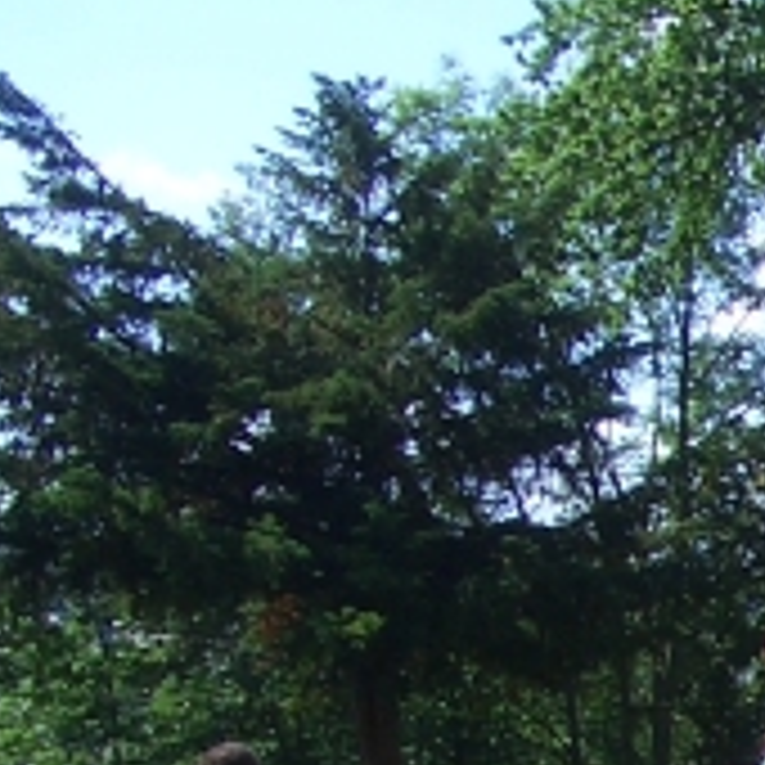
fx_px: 3650
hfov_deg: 10.6
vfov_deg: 11.6
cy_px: 1008
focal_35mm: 146
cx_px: 1710
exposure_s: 1/320
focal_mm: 5.8
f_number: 4.3
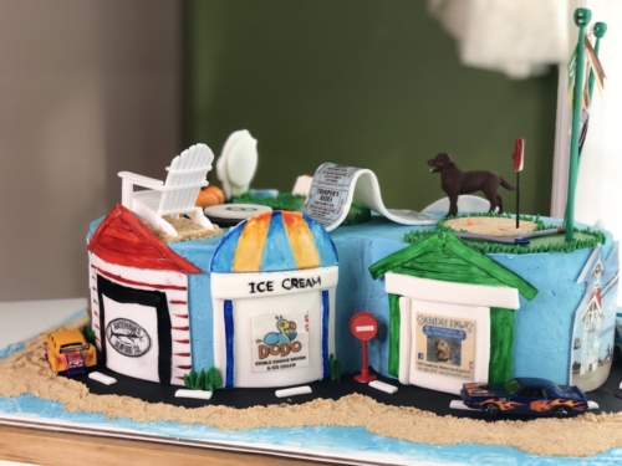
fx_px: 1024
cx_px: 311
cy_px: 233
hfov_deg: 33.8
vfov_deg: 25.7
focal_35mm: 57
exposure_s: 1/30
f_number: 2.8
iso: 100
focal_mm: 6.6
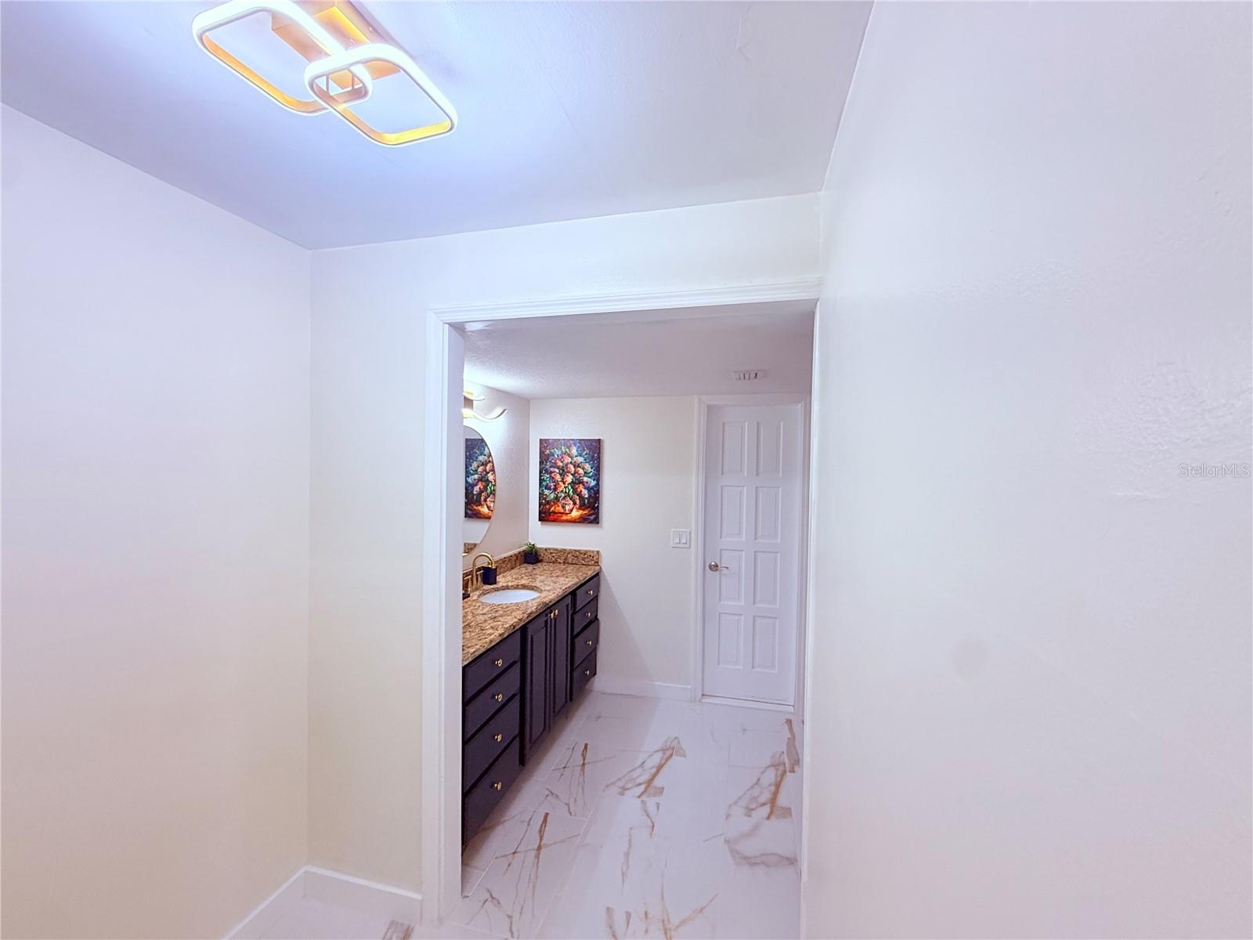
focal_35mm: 14
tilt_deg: -0.1
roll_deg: -1.1
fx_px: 507
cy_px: 470
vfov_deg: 85.7
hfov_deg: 102.1
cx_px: 626
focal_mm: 2.22
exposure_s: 1/120
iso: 250
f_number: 2.2
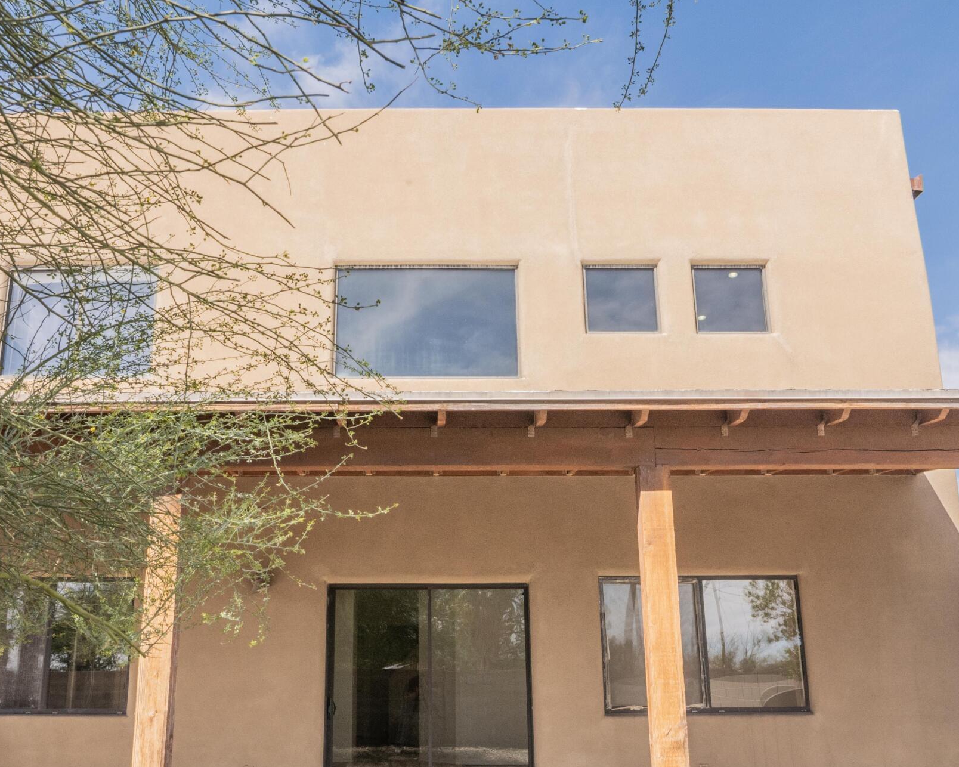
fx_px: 795
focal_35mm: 28
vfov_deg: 50.9
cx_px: 422
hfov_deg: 62.0
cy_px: 490
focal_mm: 16
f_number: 22
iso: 800
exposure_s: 1/250
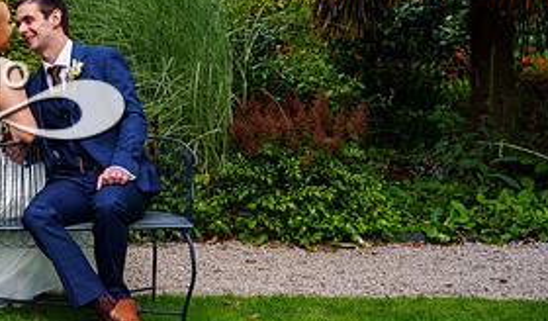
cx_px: -10
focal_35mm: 97
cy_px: 81
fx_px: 1424
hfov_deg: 21.0
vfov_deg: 12.8
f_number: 5
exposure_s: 1/1000
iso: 200
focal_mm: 45
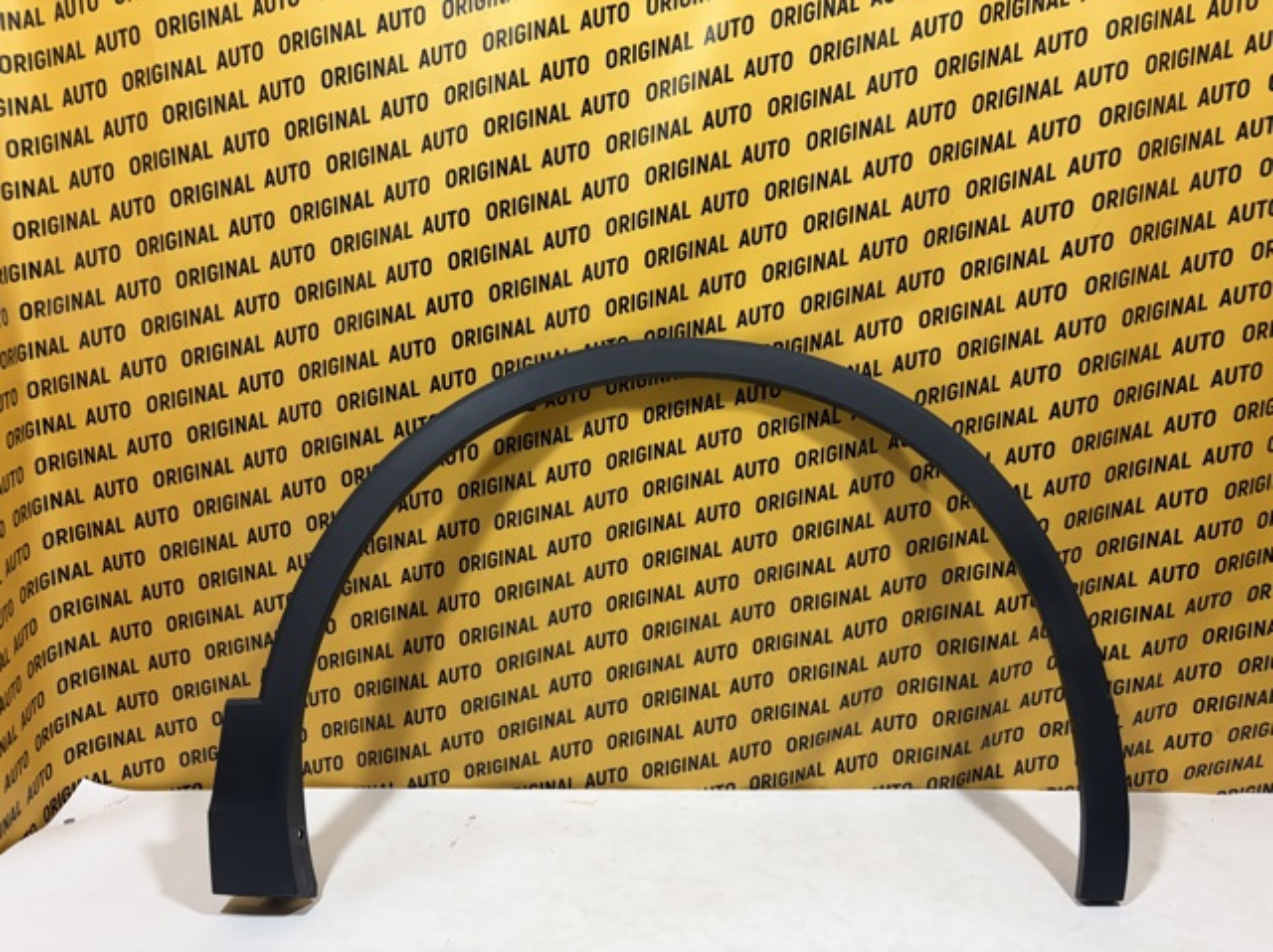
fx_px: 955
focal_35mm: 26
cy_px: 476
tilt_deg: -9.8
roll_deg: +1.2
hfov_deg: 67.3
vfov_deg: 53.0
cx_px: 636
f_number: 1.6
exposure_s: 1/100
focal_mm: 5.96
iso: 50
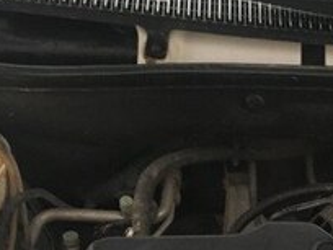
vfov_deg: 15.0
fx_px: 904
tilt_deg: -44.6
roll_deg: -8.6
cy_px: 329
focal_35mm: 94
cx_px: 398
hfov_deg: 19.6
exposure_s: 1/20
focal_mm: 4.15
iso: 200
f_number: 2.2
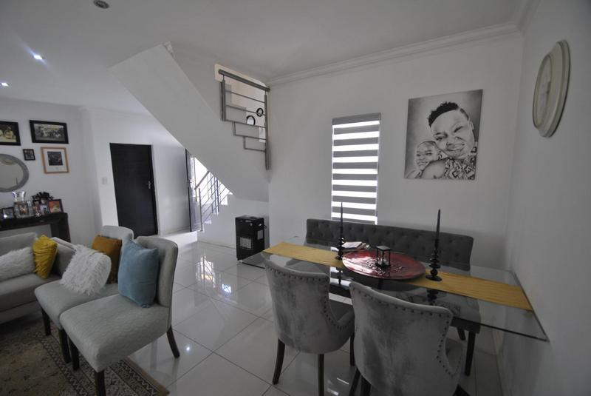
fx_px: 246
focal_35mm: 15
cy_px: 198
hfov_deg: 100.3
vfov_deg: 77.4
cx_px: 296
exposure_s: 1/40
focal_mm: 10
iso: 200
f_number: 3.5
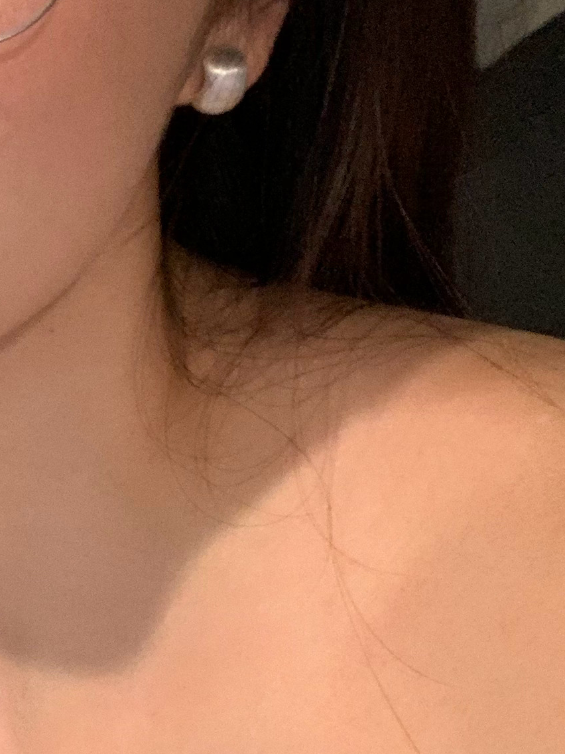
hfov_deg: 16.2
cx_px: -138
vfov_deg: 22.4
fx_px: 1893
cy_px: 279
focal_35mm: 87
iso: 320
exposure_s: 1/49
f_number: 2.2
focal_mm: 2.87
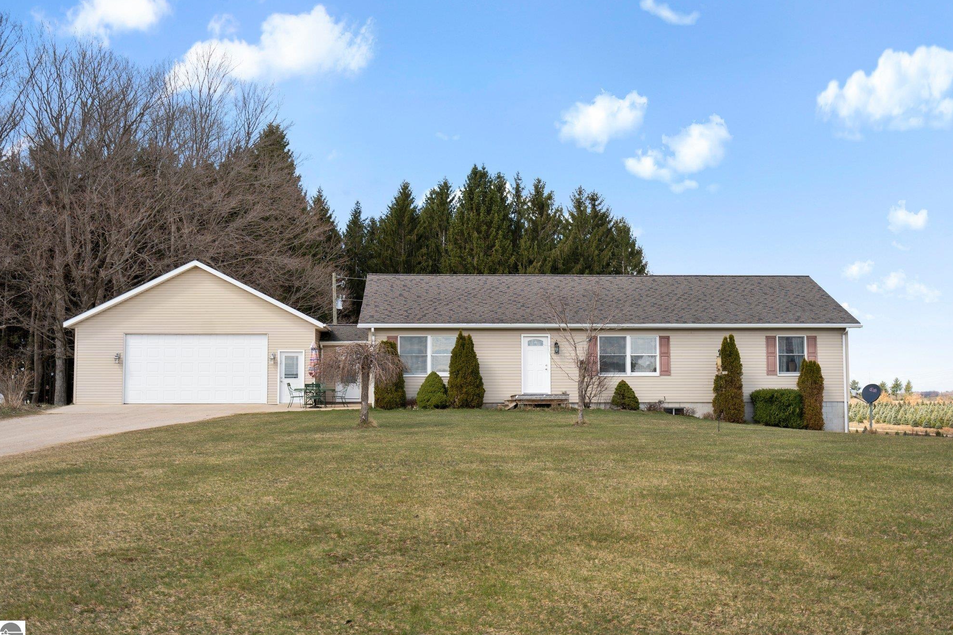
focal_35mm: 36
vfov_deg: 36.9
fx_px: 953
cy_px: 322
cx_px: 484
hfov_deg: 53.1
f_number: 5
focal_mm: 35
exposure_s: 1/125
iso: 50
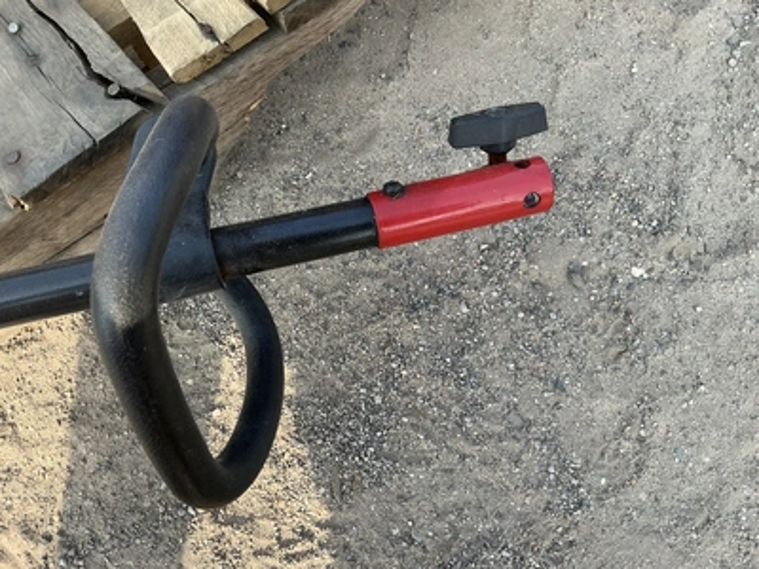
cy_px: 284
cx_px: 380
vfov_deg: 49.7
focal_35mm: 28
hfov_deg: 63.4
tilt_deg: -72.1
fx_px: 614
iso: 25
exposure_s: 1/297
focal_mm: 3
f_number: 1.8
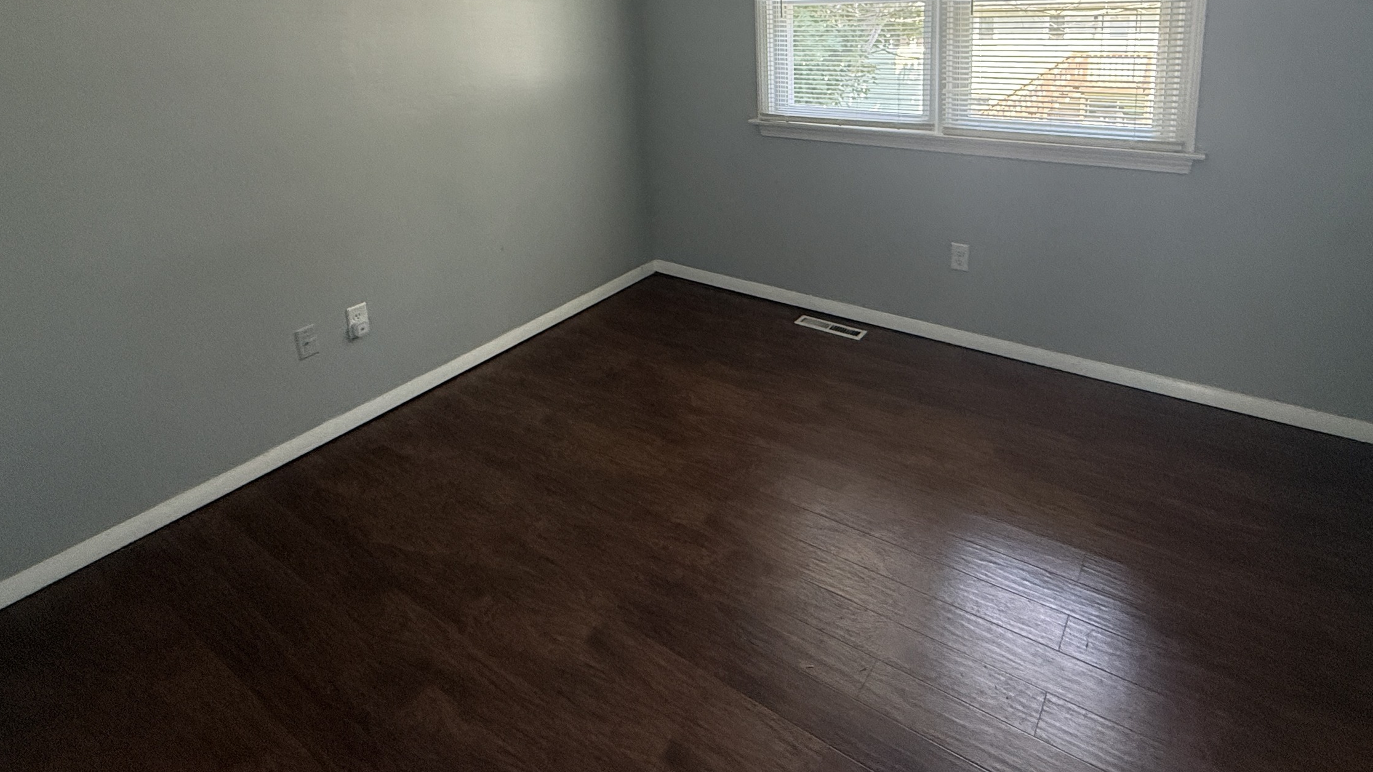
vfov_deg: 49.9
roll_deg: +1.9
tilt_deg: -9.9
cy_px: 138
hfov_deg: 83.8
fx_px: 765
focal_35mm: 21
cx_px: 723
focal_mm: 2.22
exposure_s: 1/99
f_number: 2.2
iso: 320
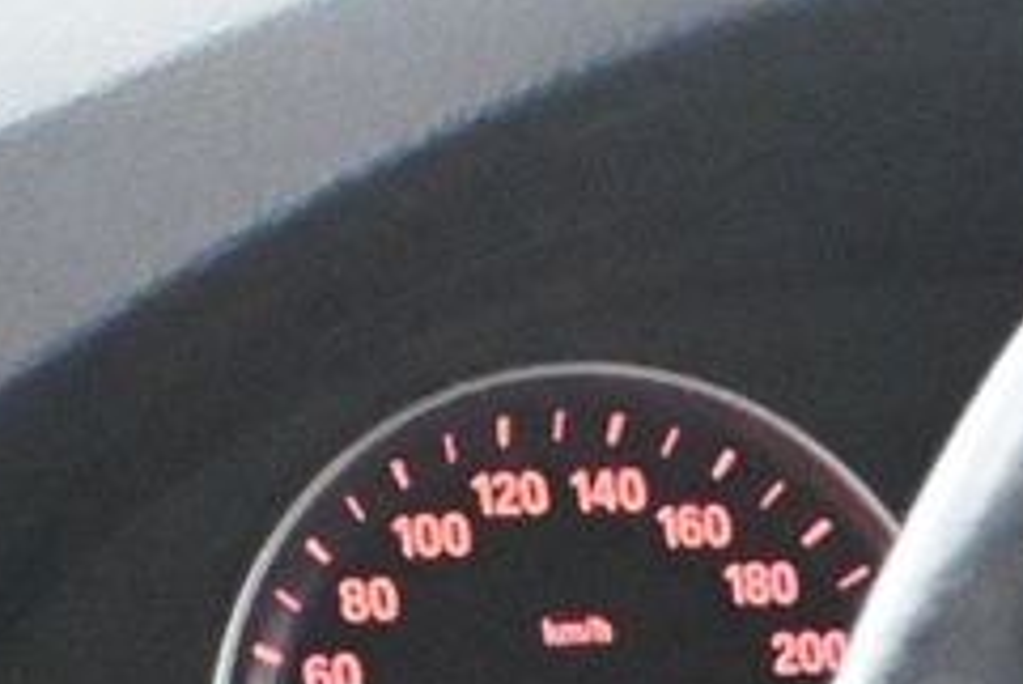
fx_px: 6881
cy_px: 1670
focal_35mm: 242
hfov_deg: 7.9
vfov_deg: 5.5
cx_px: 2487
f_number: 4.2
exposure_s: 1/40
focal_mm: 24
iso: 12800
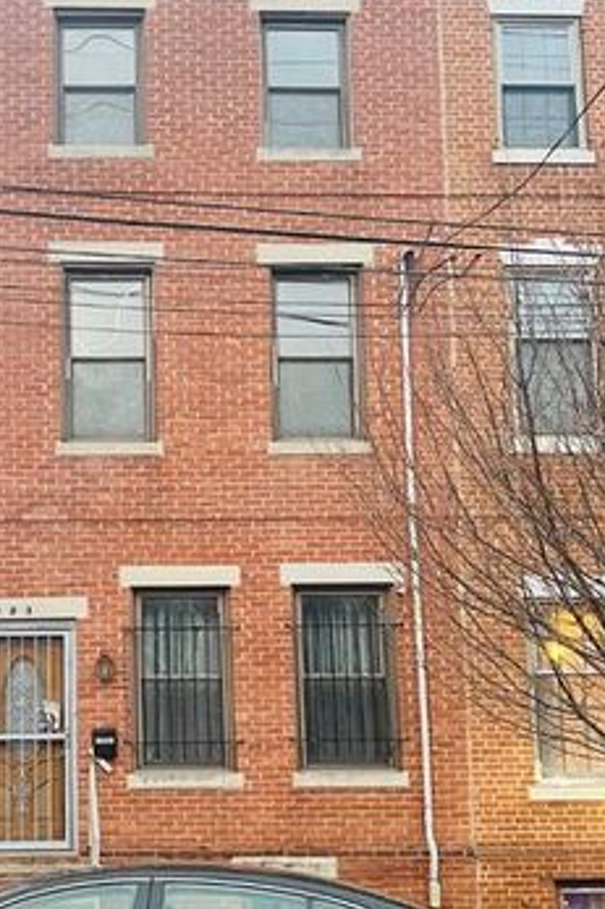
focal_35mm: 52
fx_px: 1312
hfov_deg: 25.4
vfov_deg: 38.0
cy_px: 567
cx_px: 97
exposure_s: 1/60
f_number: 1.5
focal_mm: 5.7
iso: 400
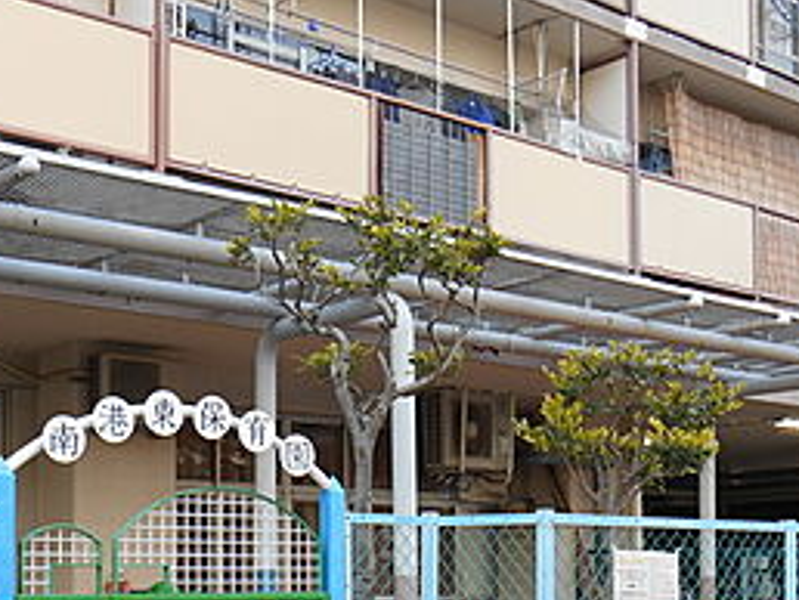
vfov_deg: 23.5
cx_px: 443
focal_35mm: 61
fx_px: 1409
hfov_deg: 31.6
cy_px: 534
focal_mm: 5.5
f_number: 3.6
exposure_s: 1/80
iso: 80
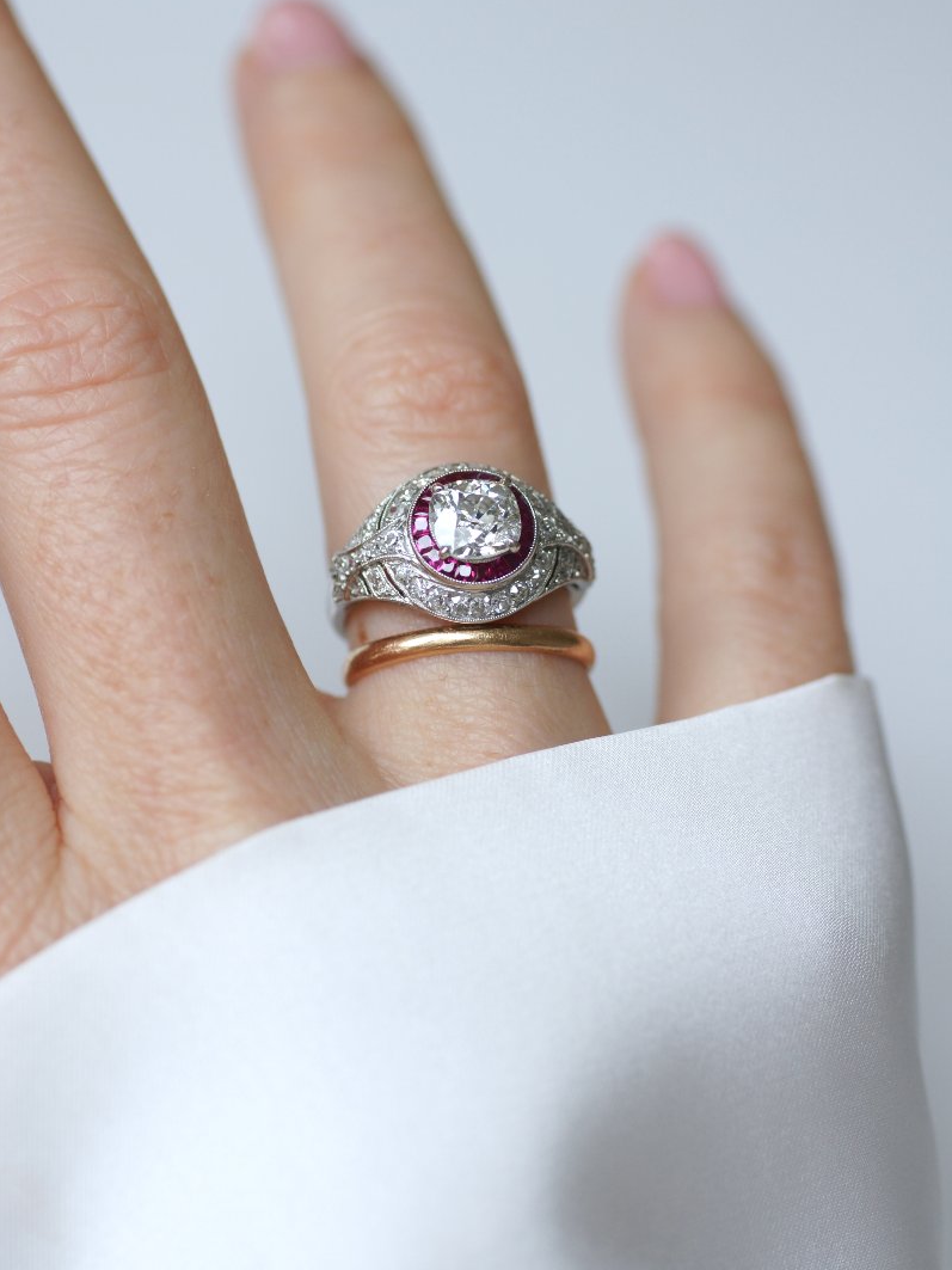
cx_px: 477
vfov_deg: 17.3
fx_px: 4181
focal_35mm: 114
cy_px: 591
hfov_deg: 13.0
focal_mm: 70
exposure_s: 1/125
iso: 200
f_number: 4
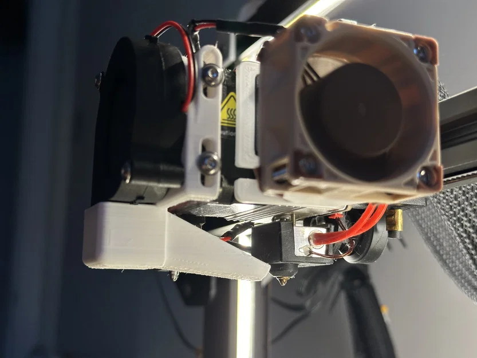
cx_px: 238
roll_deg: -0.5
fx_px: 662
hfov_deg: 39.7
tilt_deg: +10.4
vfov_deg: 30.3
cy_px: 179
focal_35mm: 48
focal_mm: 6.86
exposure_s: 1/50
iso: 80
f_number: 1.78
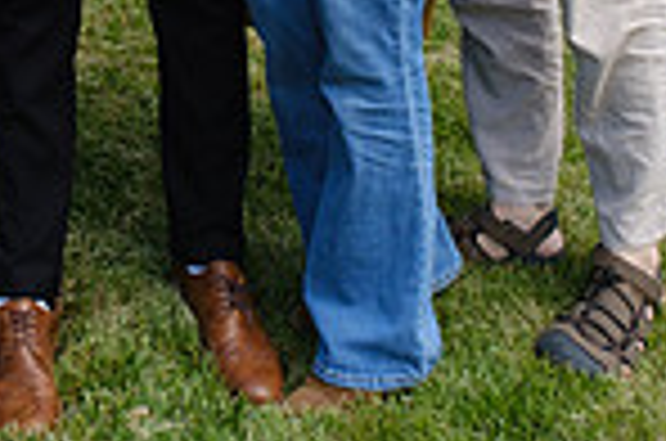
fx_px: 2104
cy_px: -362
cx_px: -45
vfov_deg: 11.1
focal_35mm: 114
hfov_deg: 17.4
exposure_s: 1/500
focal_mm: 19.4
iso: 200
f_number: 5.6
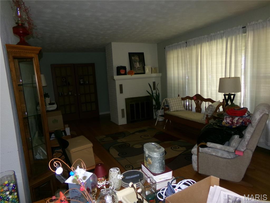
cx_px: 135
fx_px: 187
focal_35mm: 24
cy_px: 102
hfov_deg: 71.6
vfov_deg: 56.8
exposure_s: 1/34
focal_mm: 4.3
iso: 200
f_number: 3.7
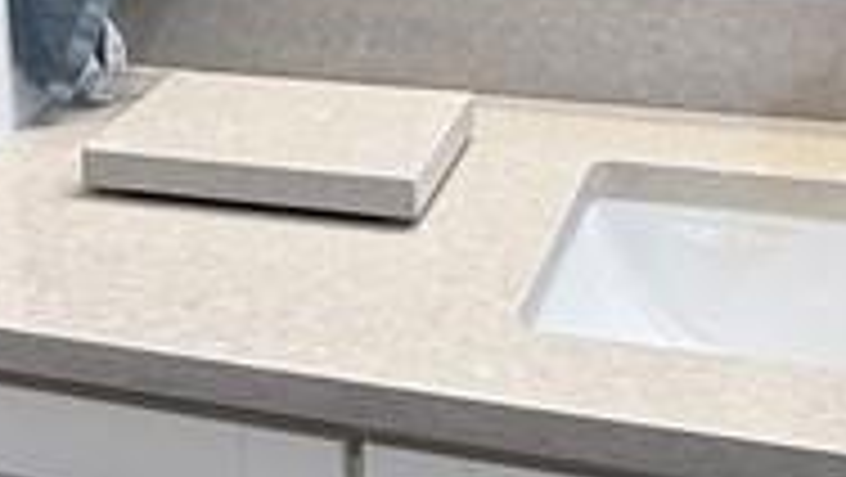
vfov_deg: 14.1
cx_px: 72
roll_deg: +2.4
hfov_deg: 24.8
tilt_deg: -9.7
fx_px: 1863
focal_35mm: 83
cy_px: -126
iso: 200
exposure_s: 1/120
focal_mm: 2.22
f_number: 2.2
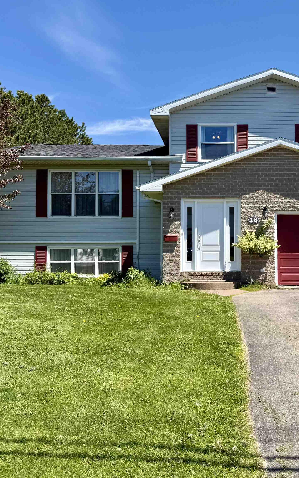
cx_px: 216
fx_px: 443
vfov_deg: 56.7
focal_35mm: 34
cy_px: 239
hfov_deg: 36.6
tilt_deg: +2.1
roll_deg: +0.3
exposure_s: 1/3953
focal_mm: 6.76
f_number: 1.78
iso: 80
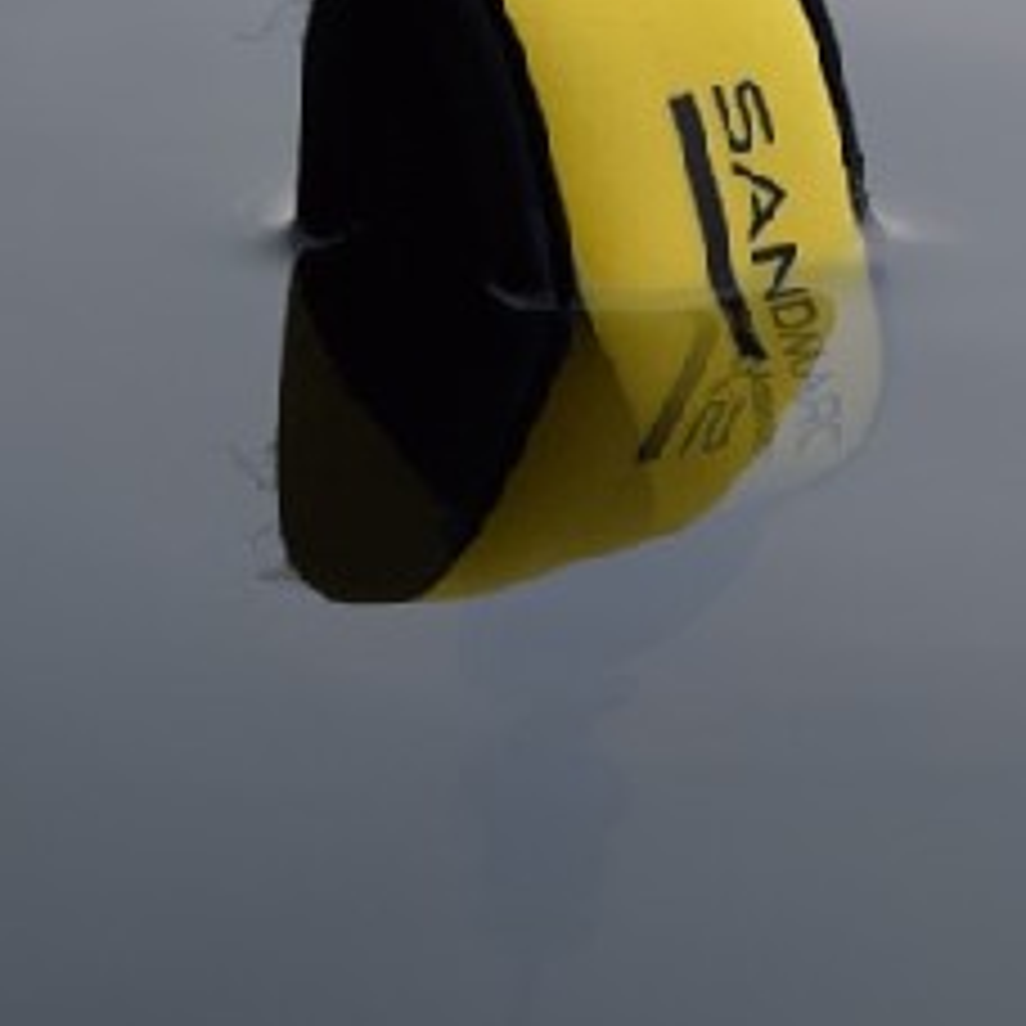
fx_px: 8454
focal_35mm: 252
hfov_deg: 6.9
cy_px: 621
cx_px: 747
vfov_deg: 6.9
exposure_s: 1/200
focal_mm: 75
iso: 100
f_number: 8
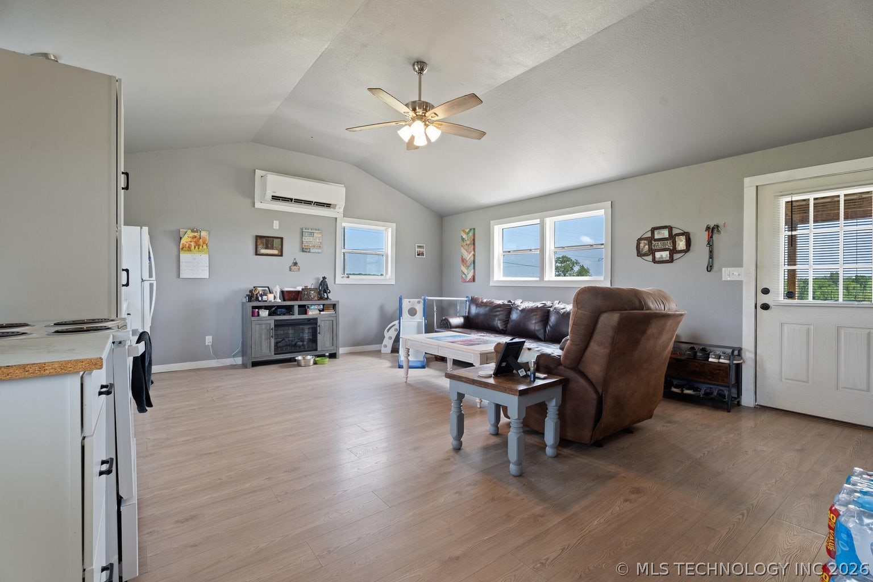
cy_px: 291
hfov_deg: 96.7
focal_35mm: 16
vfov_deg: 73.7
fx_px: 388
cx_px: 436
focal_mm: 16
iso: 200
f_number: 8
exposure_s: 1/3
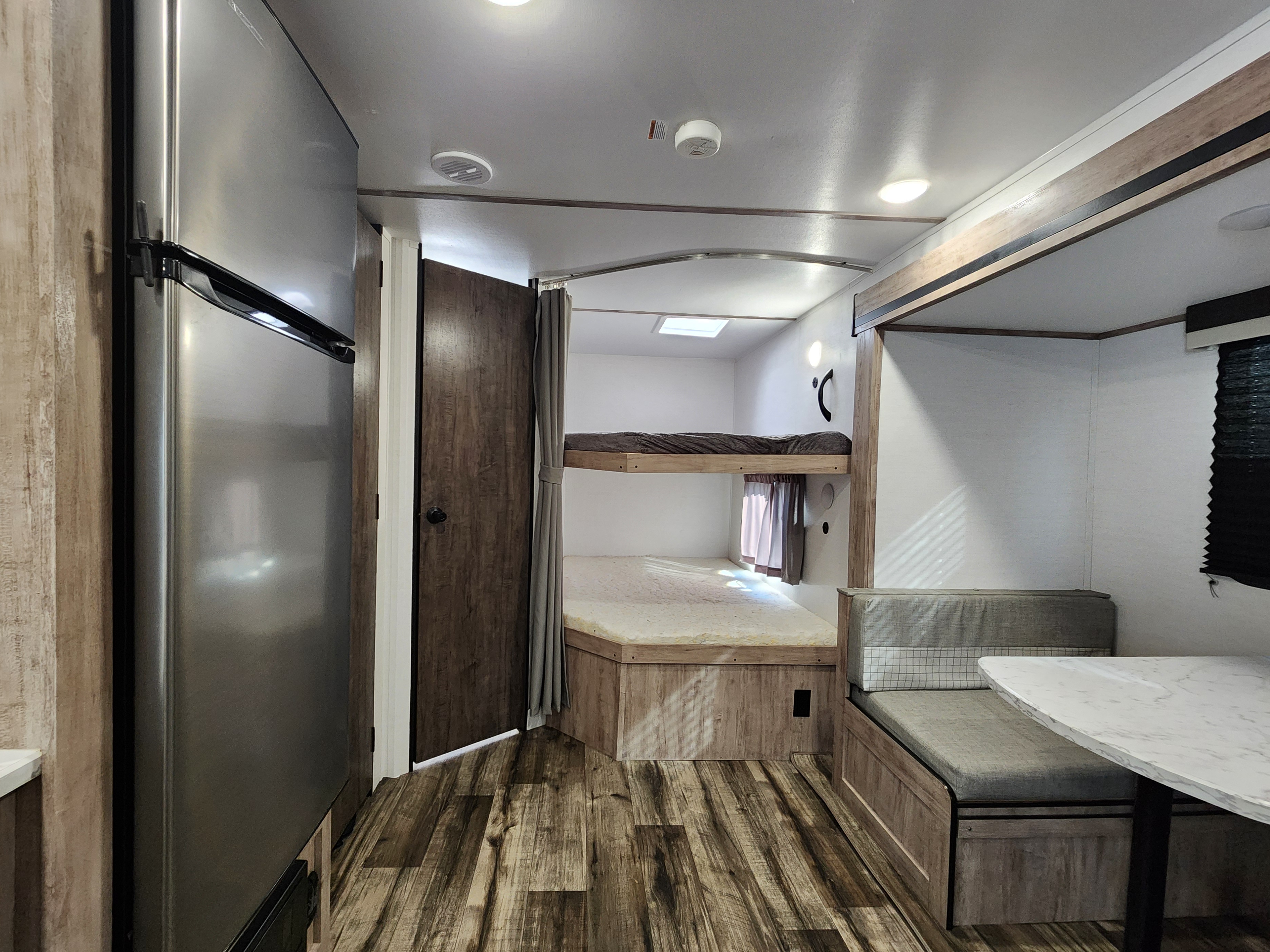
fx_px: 514
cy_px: 487
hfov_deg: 102.0
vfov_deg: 85.7
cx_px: 616
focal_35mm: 14
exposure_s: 1/60
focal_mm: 2.2
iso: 400
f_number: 2.2
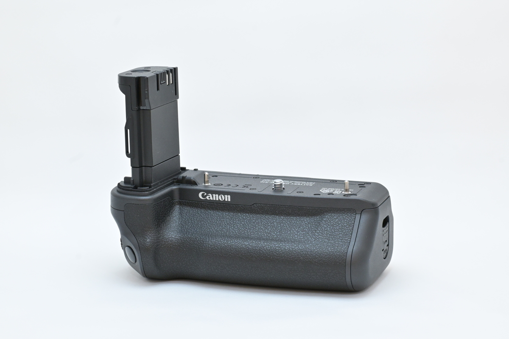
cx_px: 254
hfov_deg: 20.6
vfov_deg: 13.8
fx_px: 1400
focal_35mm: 99
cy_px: 170
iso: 1000
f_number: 10
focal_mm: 66
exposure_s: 1/50
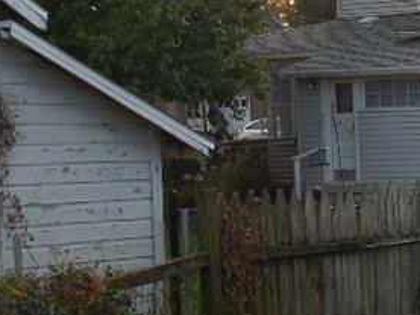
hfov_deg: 13.7
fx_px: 1712
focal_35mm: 141
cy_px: -2
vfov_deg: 10.4
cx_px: 476
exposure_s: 1/250
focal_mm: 11
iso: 125
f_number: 4.5
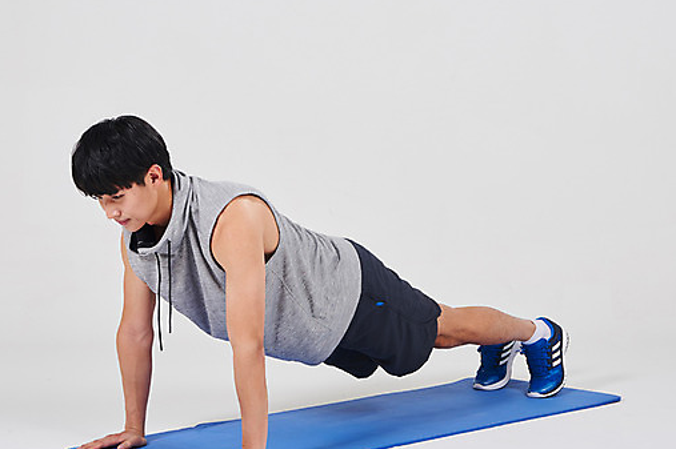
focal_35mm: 83
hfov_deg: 24.5
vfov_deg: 16.4
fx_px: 1557
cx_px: 313
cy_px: 240
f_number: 11
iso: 200
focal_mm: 70
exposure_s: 1/125
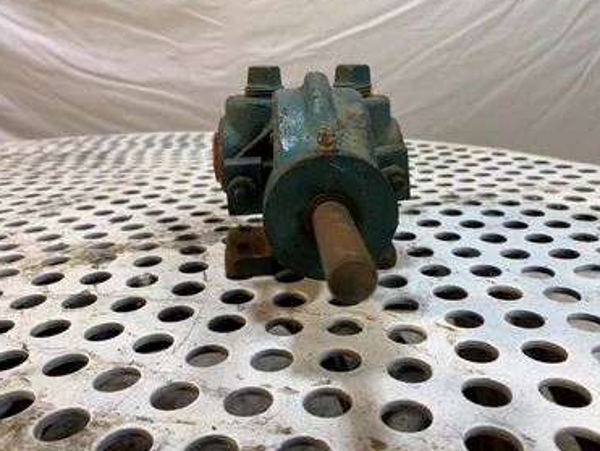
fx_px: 486
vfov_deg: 49.8
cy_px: 231
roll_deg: +2.4
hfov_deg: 63.3
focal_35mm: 28
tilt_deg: -18.8
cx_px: 317
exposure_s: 1/120
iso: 40
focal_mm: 4.25
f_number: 1.8
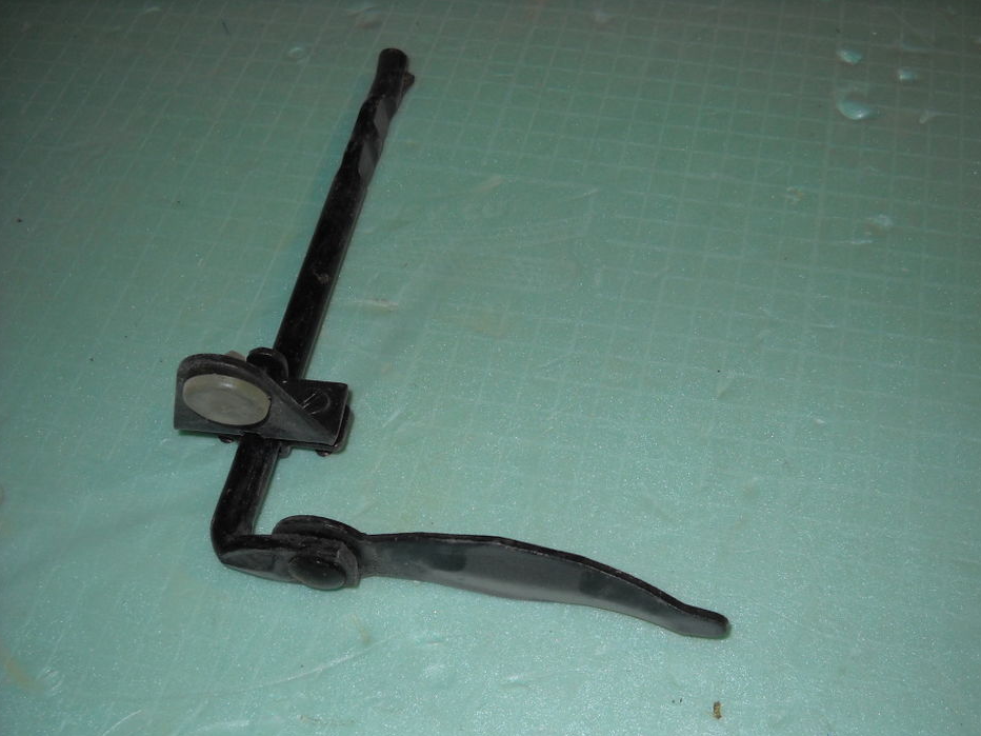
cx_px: 520
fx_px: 1247
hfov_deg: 42.9
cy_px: 394
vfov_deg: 32.9
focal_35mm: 44
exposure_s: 1/30
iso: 64
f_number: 3.1
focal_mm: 6.72
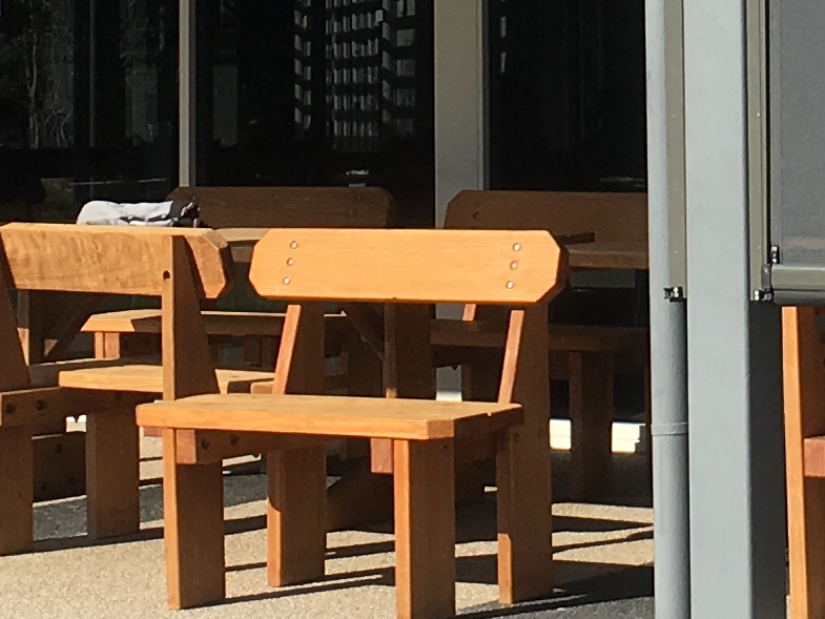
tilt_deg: +4.3
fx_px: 3552
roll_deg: +0.8
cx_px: 683
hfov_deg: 13.2
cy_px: -162
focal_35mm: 149
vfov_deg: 9.8
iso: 25
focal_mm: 4.15
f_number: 2.2
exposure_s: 1/1748
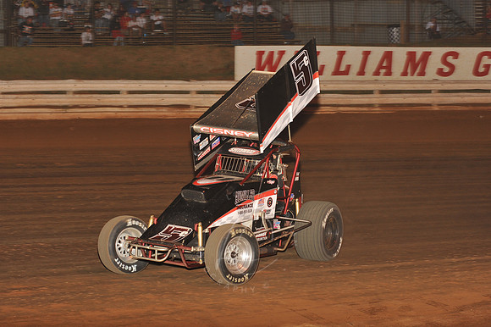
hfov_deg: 23.7
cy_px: 164
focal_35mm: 86
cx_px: 246
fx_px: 1172
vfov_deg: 15.9
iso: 1000
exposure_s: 1/320
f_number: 6.3
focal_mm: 86
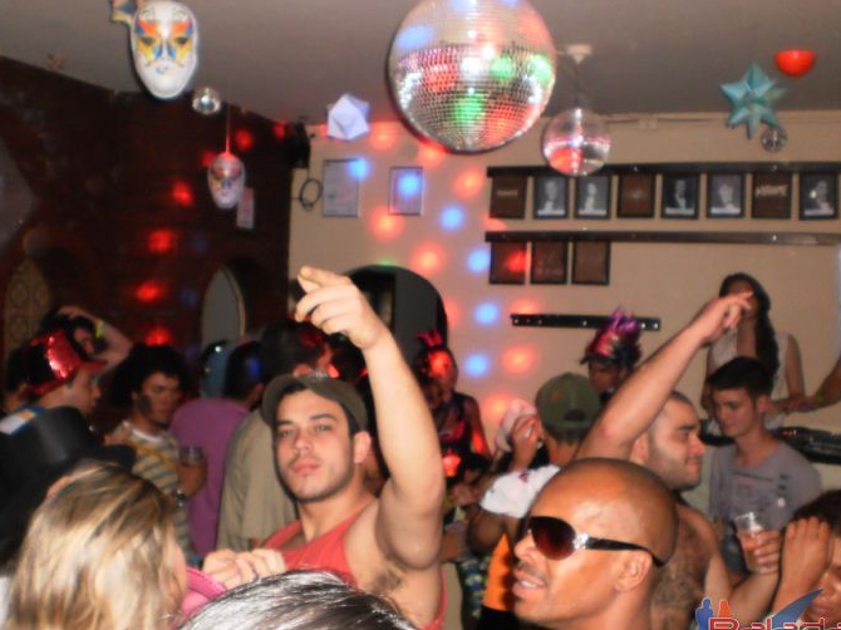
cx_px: 397
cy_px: 315
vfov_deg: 33.6
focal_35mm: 43
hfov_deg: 43.8
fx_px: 1044
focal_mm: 6.3
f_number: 3.1
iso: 400
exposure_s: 1/30
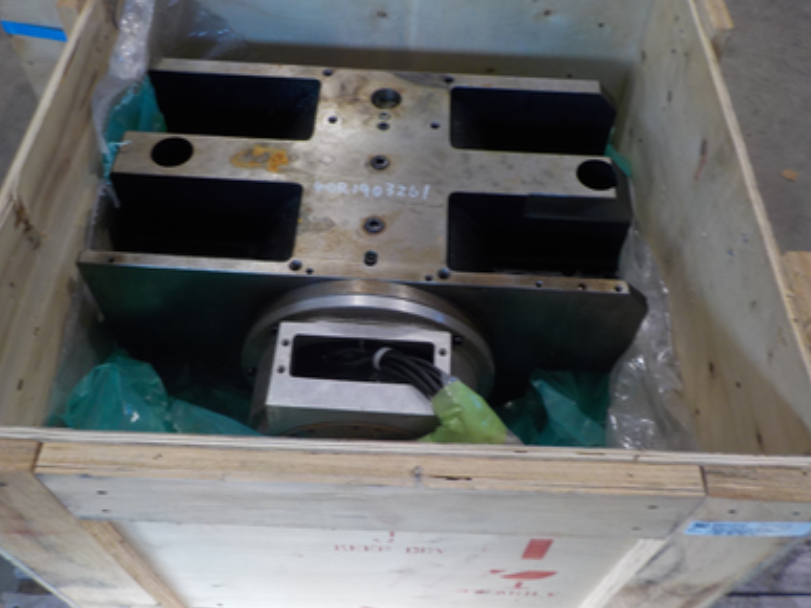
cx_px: 394
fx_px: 726
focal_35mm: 31
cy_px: 306
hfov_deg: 58.4
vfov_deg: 45.4
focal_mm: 4.1
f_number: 3.3
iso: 125
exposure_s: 1/40
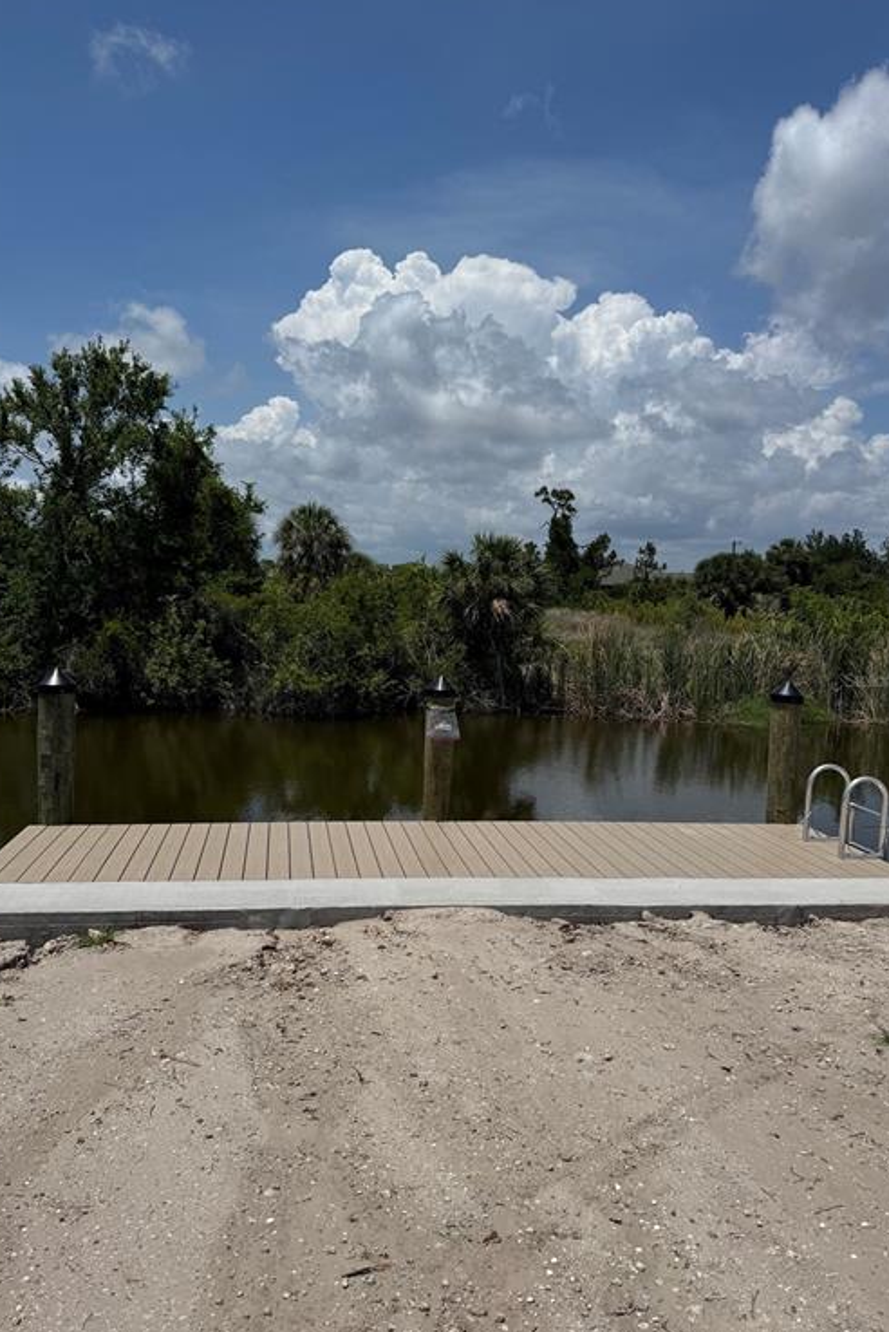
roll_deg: -2.0
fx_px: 962
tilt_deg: -5.6
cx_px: 407
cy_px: 680
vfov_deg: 69.4
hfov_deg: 49.5
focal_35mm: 26
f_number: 1.78
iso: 80
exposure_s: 1/12346
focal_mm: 6.76
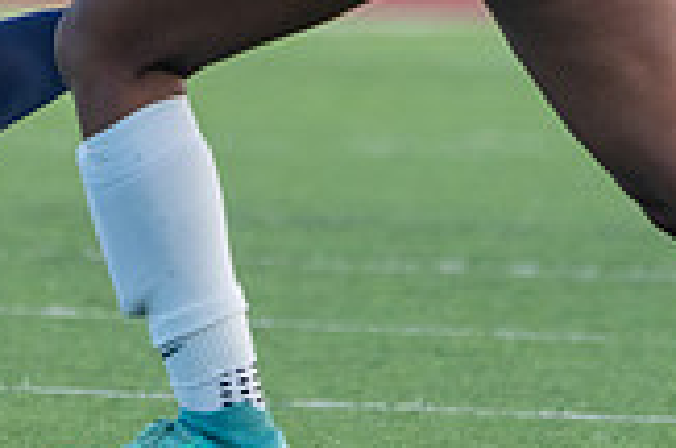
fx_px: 30342
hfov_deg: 1.3
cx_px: -20
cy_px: -394
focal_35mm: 1619
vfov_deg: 0.8
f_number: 8
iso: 1250
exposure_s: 1/1250
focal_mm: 391
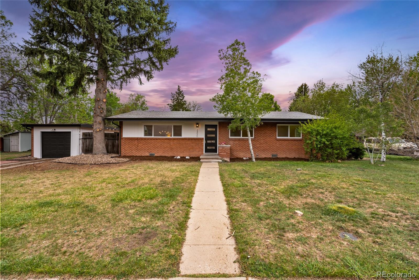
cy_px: 140
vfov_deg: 73.8
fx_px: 186
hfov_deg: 96.7
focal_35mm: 16
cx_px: 210
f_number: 8
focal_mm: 16
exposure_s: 1/10
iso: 200
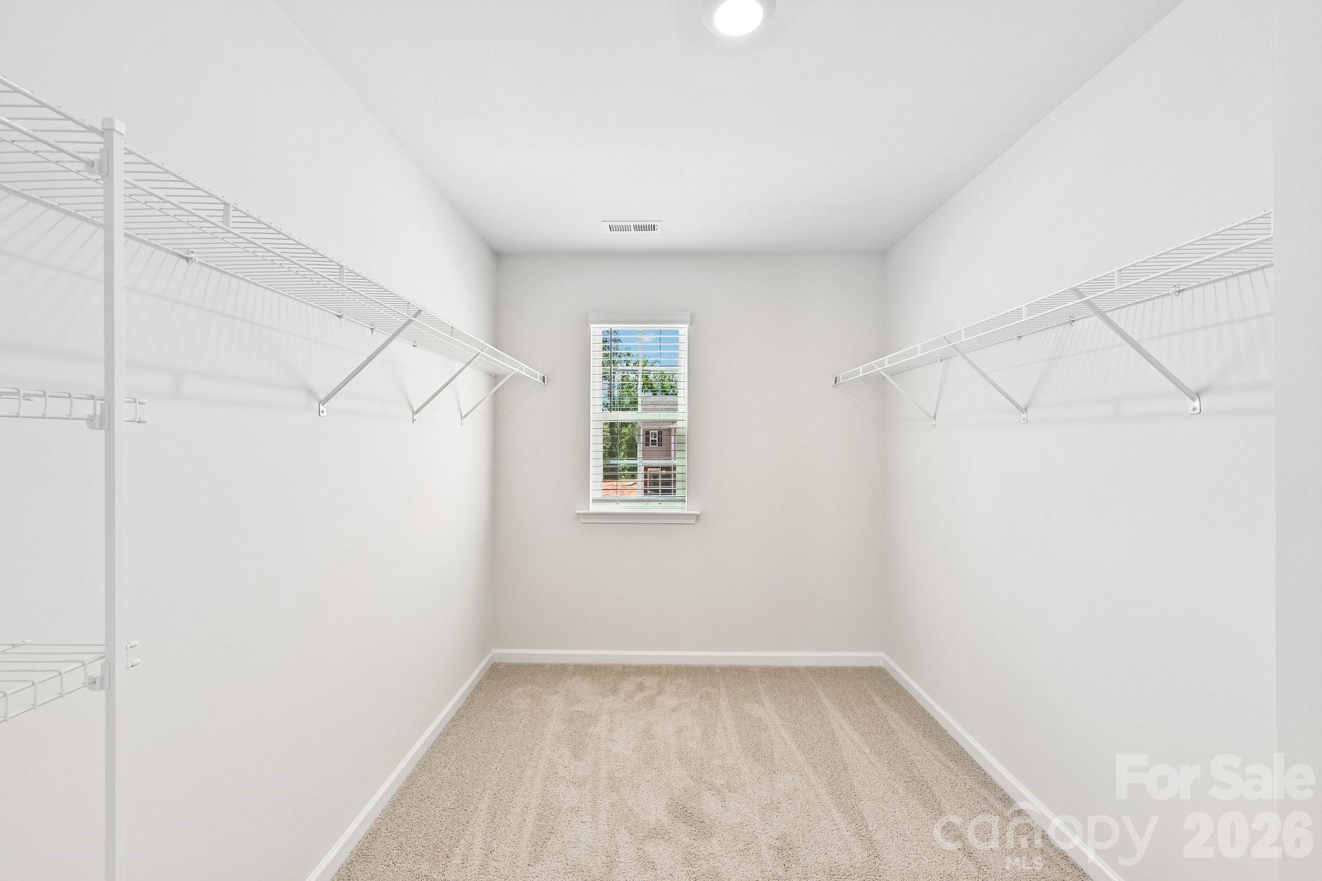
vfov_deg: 81.2
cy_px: 440
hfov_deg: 104.3
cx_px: 661
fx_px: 514
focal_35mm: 14
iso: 180
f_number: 8
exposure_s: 1/15
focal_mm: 14
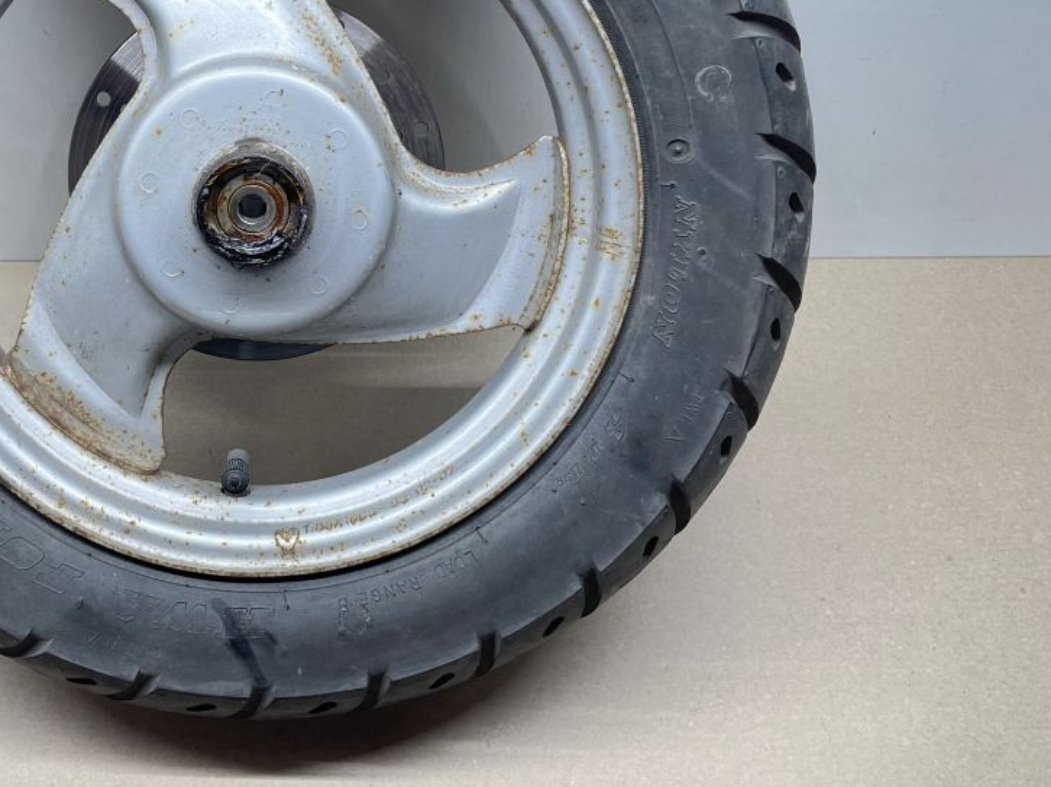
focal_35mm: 43
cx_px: 242
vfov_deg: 32.8
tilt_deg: -45.1
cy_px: 182
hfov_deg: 42.3
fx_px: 1305
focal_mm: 4.2
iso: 125
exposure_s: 1/100
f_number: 1.6
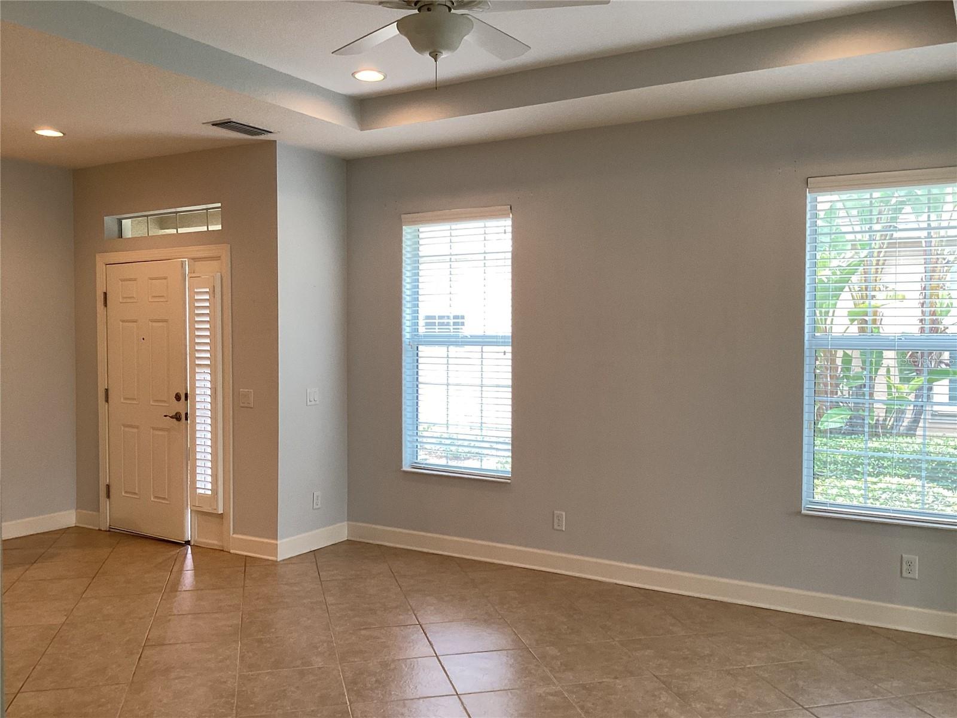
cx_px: 478
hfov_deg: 58.4
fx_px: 857
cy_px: 359
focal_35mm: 31
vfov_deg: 45.4
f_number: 2.4
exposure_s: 1/60
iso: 64
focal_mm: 3.3
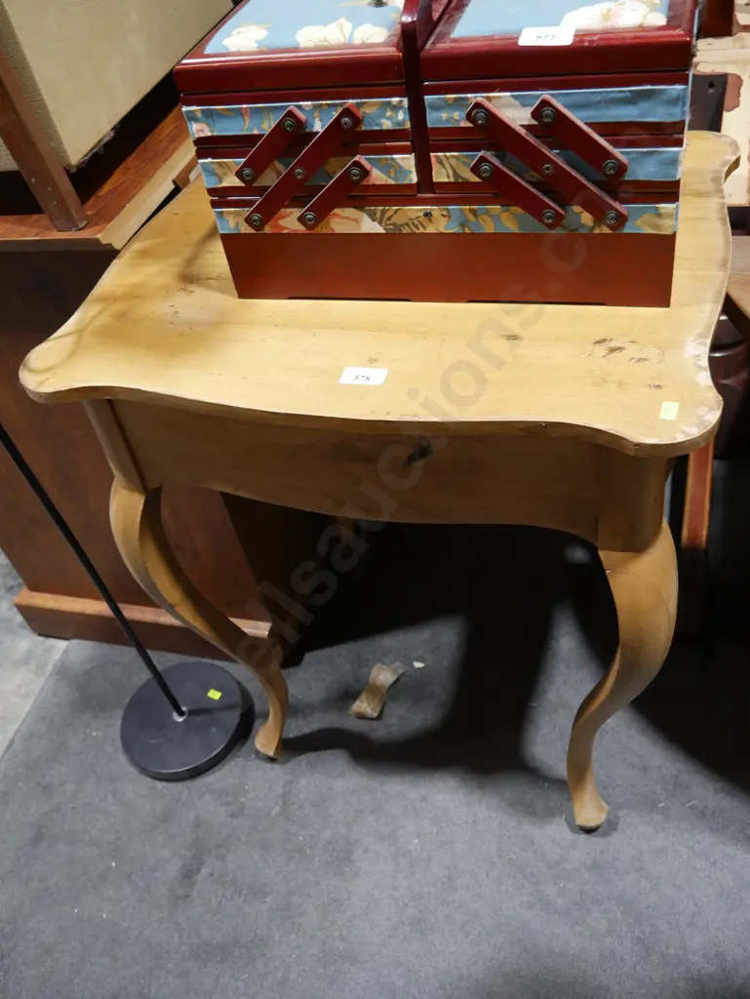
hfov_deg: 44.2
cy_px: 500
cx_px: 375
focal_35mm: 32
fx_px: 924
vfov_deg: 56.8
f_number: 3.6
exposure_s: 1/60
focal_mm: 16
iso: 400
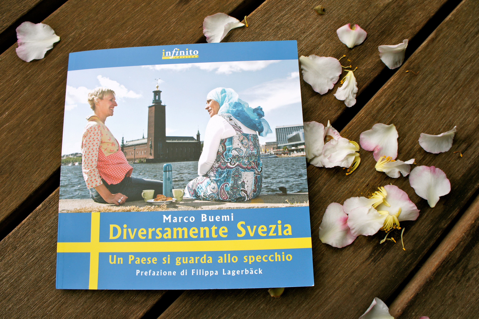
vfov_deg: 47.9
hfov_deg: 67.4
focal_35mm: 27
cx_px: 240
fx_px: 359
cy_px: 160
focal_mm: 18
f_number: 5.6
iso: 200
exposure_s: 1/80
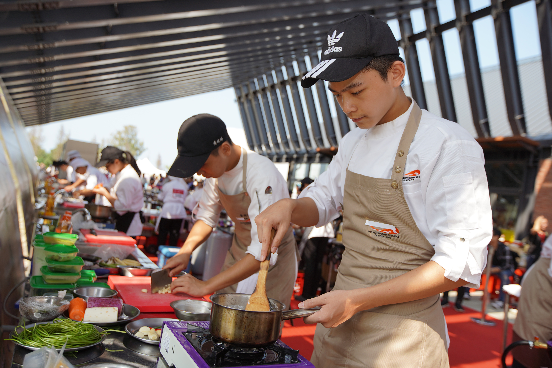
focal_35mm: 29
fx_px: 445
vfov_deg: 45.0
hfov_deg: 63.7
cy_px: 184
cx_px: 276
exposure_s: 1/320
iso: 100
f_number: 3.5
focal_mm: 29
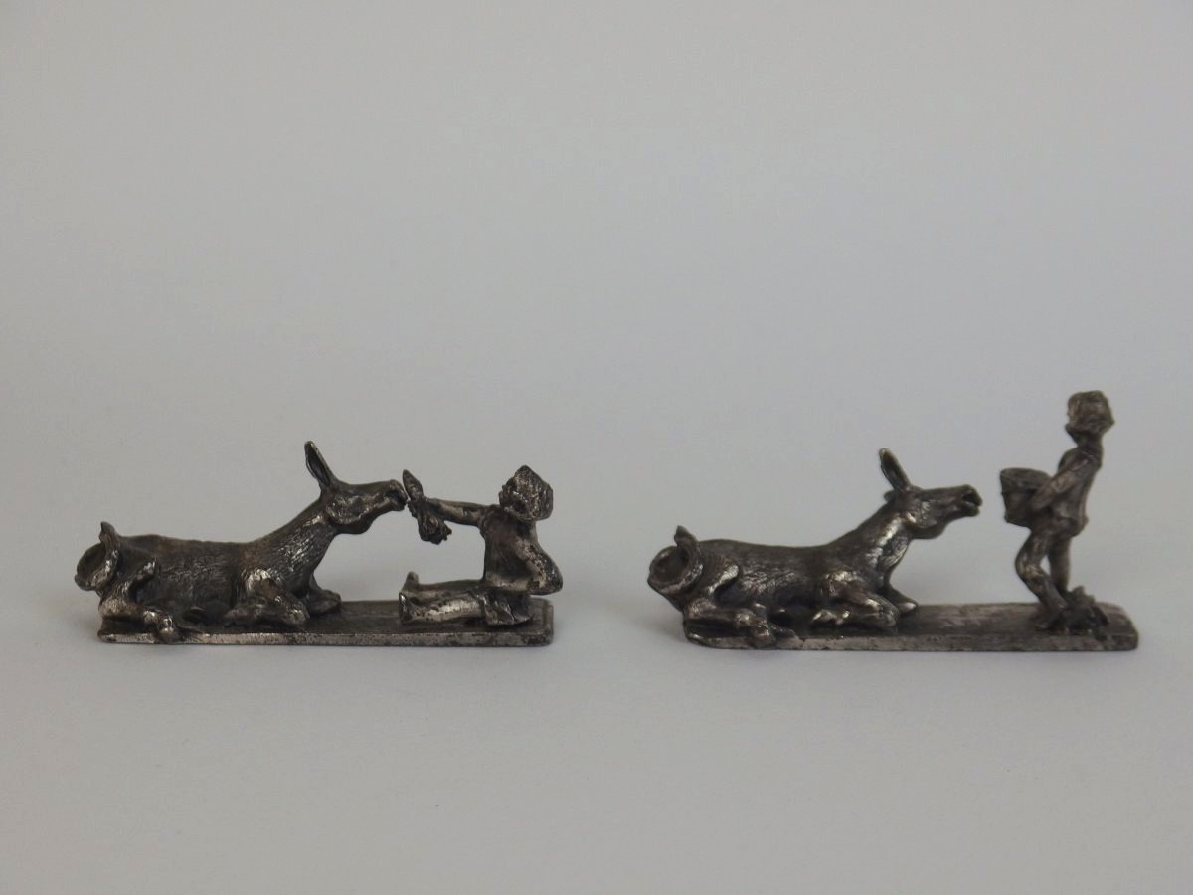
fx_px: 2309
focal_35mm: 67
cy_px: 448
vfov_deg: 21.9
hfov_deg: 29.0
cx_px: 596
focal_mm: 12.1
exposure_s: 1/320
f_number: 3.2
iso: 100
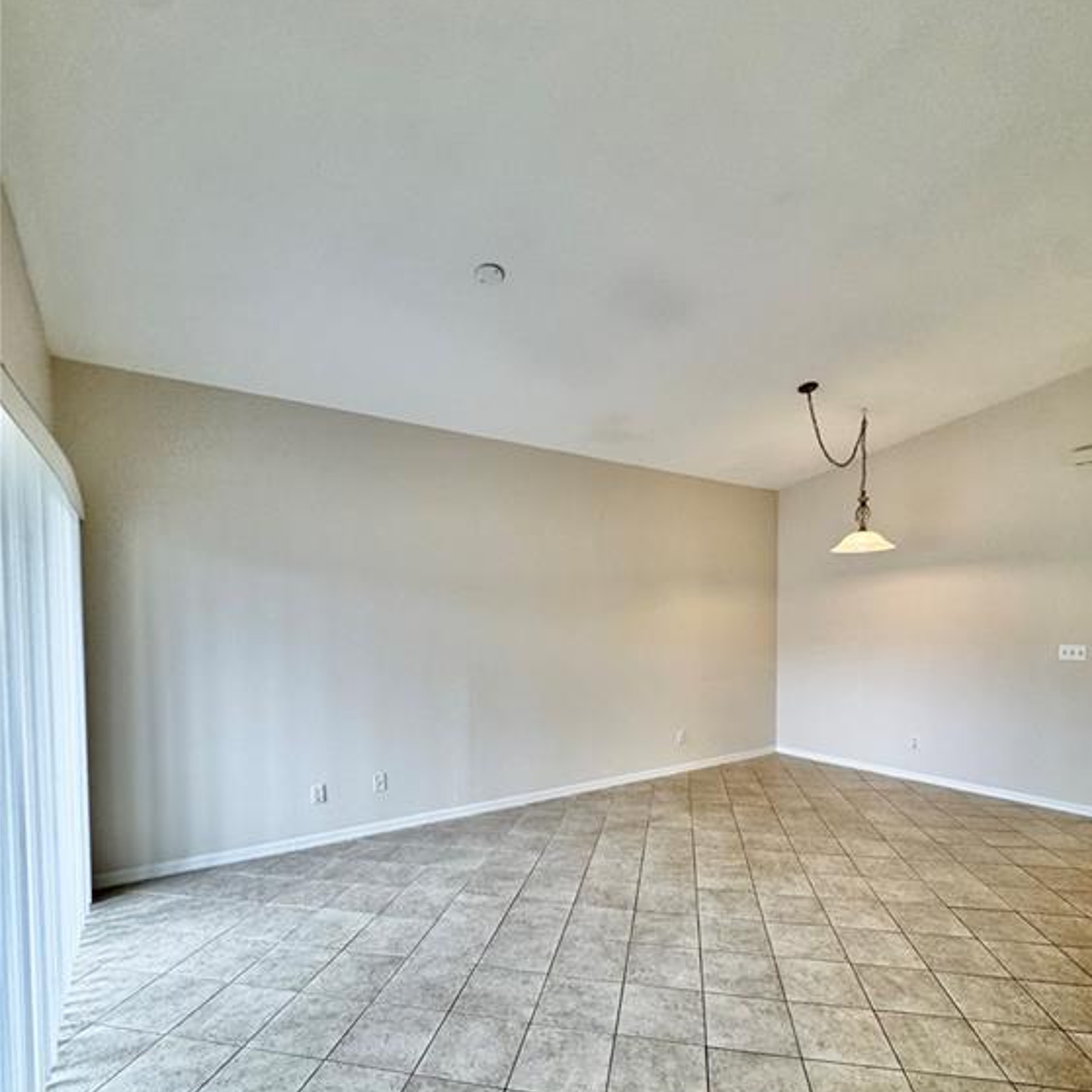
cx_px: 561
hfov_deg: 83.9
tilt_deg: -3.3
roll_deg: +0.9
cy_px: 645
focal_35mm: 17
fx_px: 607
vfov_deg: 83.1
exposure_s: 1/120
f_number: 2.2
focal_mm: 2.22
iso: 250
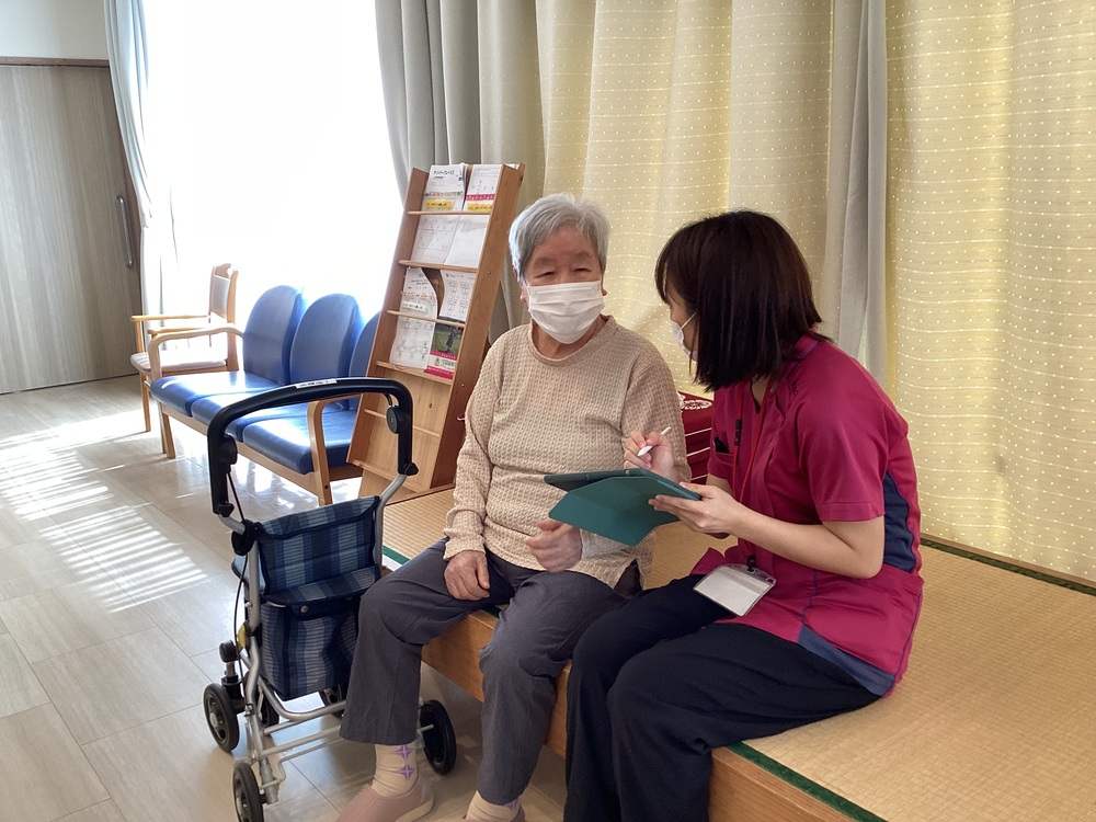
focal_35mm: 31
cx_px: 548
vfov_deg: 45.4
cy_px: 411
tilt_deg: -14.9
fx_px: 982
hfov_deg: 58.4
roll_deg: +2.0
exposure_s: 1/60
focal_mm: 3.3
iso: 50
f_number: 2.4
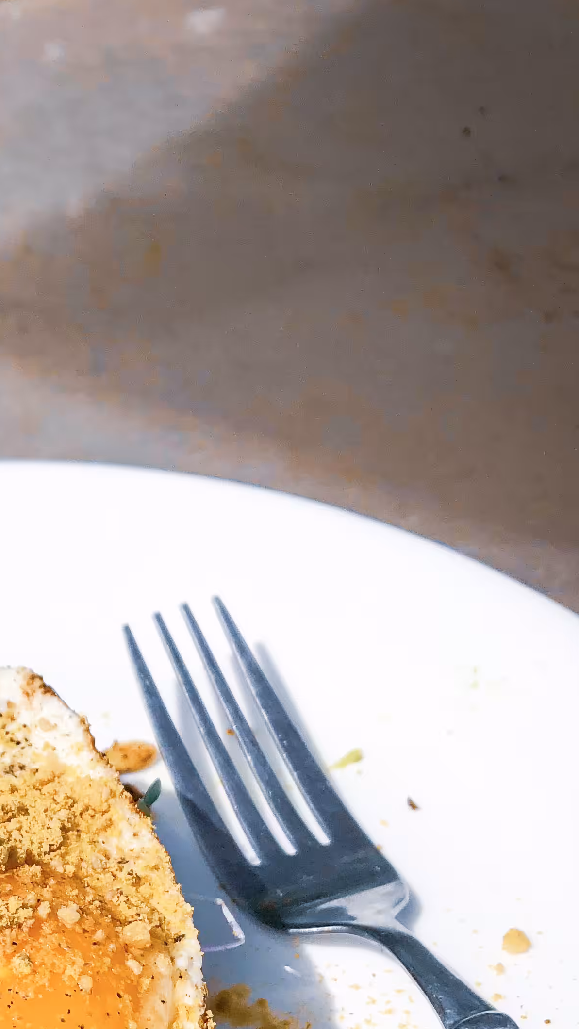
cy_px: 898
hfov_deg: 19.4
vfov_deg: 34.3
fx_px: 1583
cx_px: -132
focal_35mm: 58
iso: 20
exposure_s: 1/6900
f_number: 1.8
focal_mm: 3.99
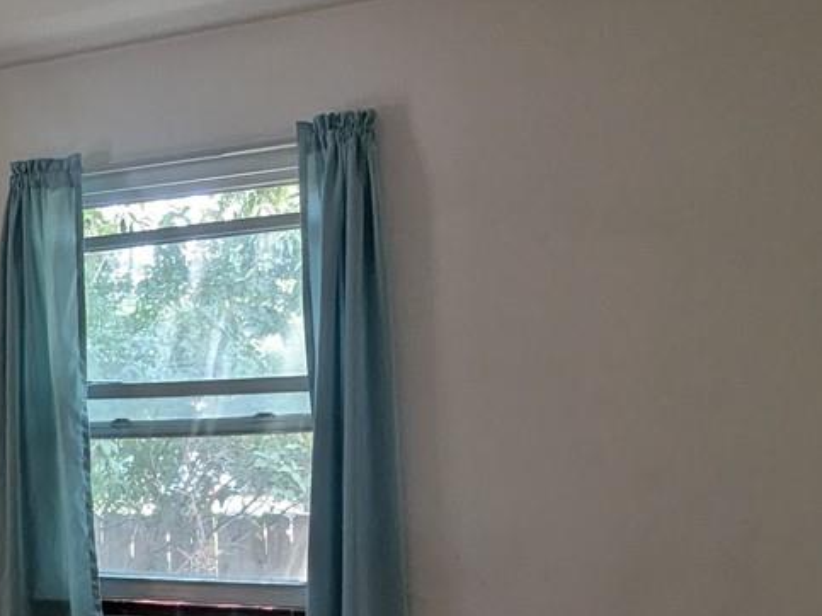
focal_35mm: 53
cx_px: -109
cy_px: 555
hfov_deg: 31.5
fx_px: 1258
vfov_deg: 26.6
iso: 64
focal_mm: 2.35
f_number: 2.2
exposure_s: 1/30
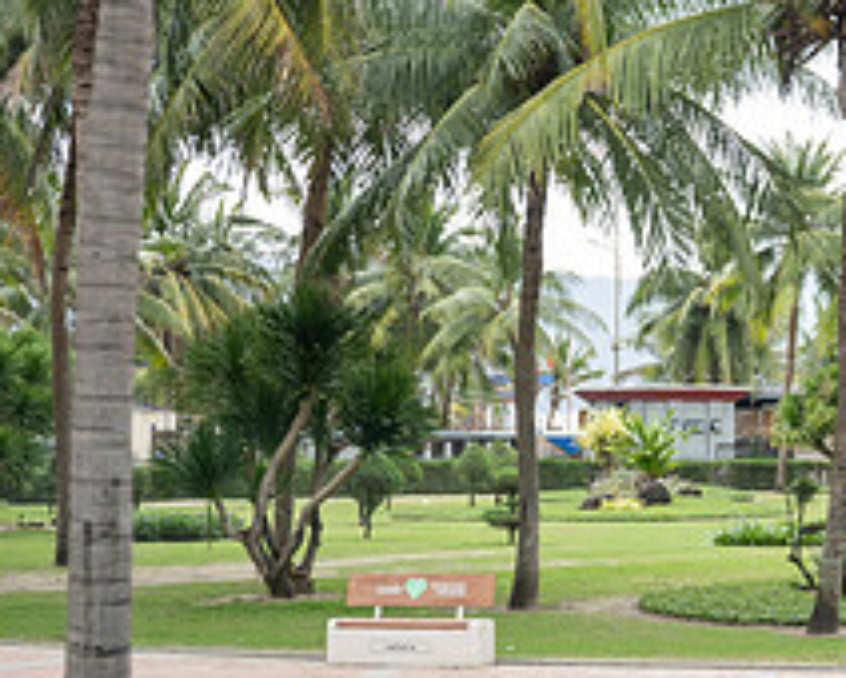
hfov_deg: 19.4
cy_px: 325
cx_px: 951
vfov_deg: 16.4
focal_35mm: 94
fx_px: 2356
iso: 140
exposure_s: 1/250
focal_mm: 35
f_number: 2.8
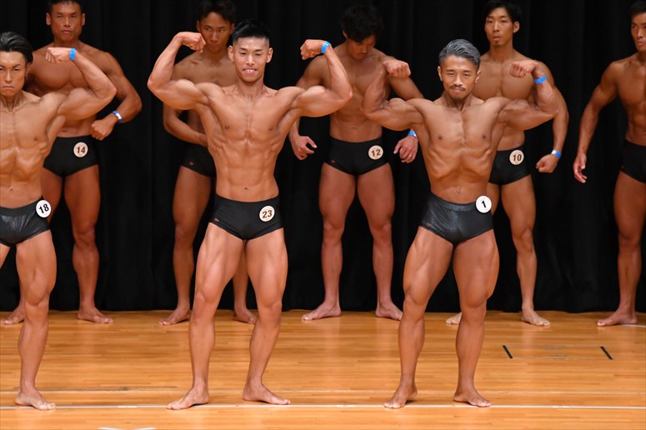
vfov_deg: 4.8
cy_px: 215
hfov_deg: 7.2
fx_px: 5112
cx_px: 323
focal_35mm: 285
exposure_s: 1/400
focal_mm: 190
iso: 4000
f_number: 5.6
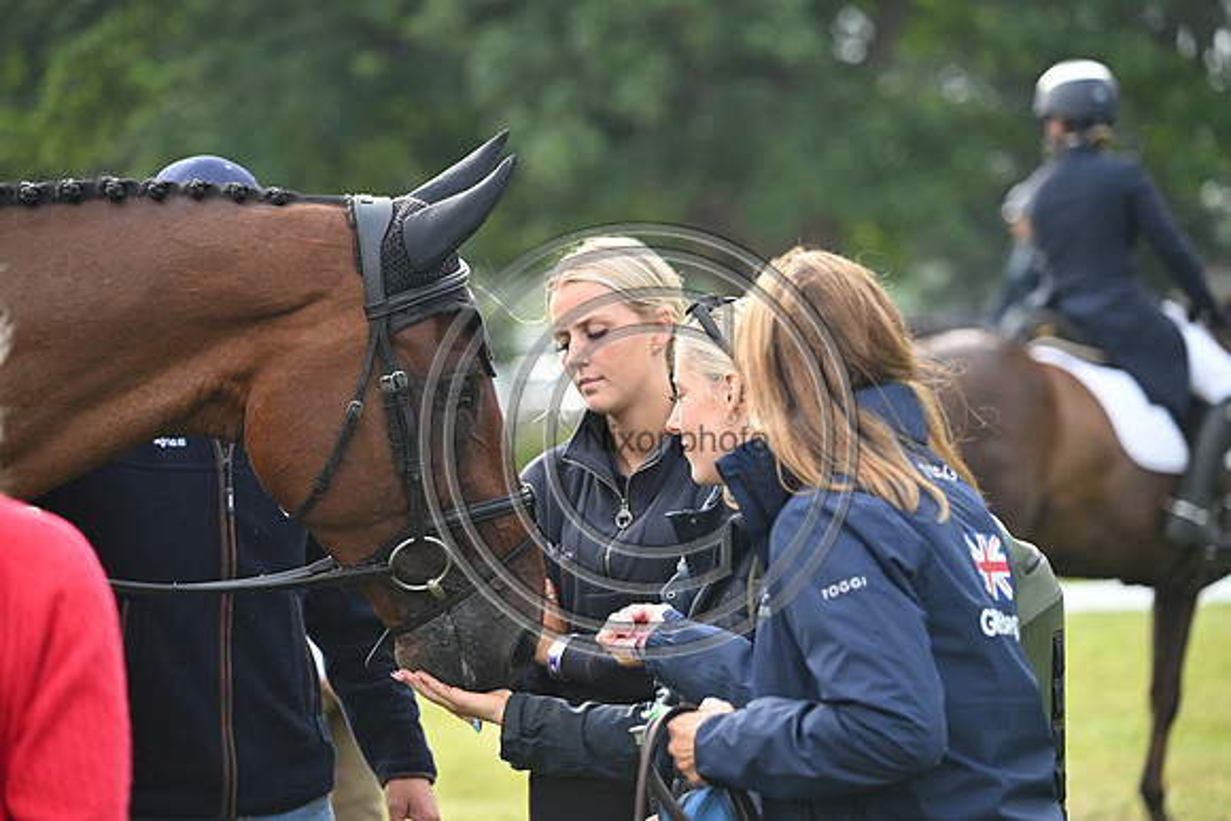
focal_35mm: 185
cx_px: 616
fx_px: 6327
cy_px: 410
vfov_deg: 7.4
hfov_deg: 11.1
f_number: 5
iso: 1400
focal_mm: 185
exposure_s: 1/1250
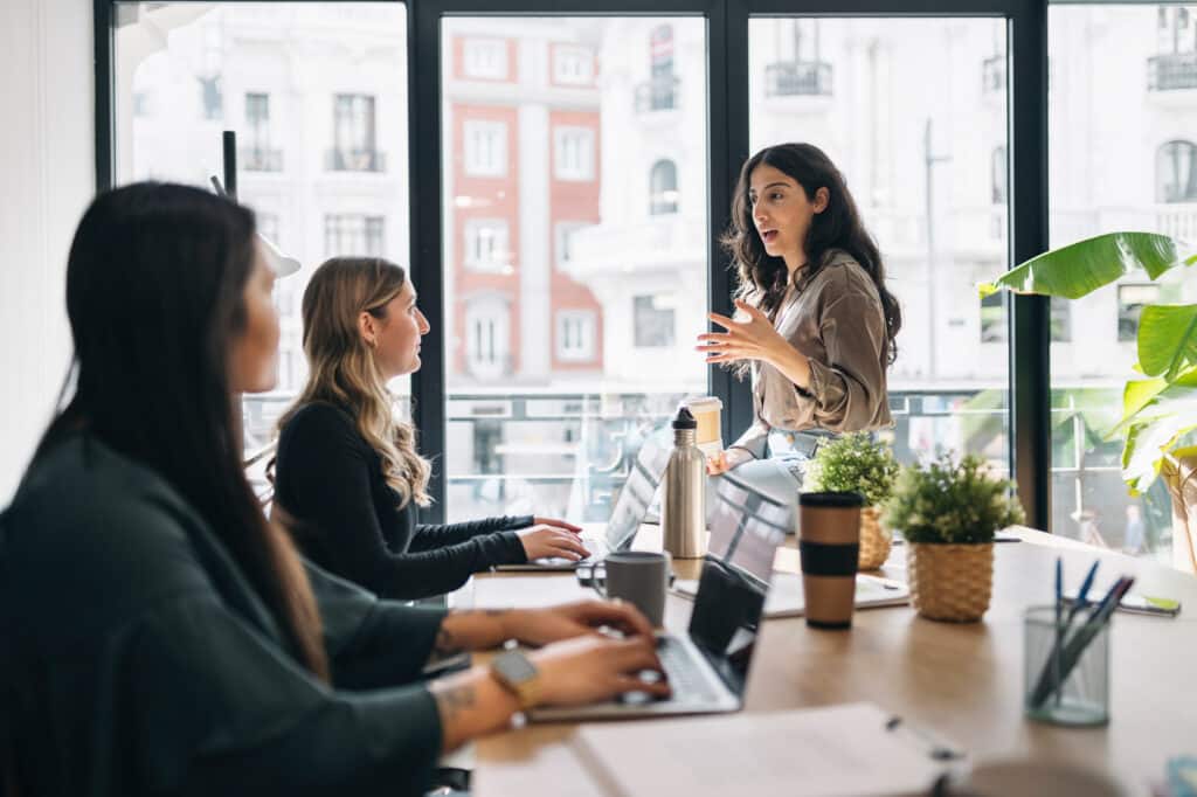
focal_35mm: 35
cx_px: 598
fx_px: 1163
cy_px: 398
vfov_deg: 37.8
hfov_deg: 54.4
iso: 100
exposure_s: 1/250
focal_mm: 35
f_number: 1.4
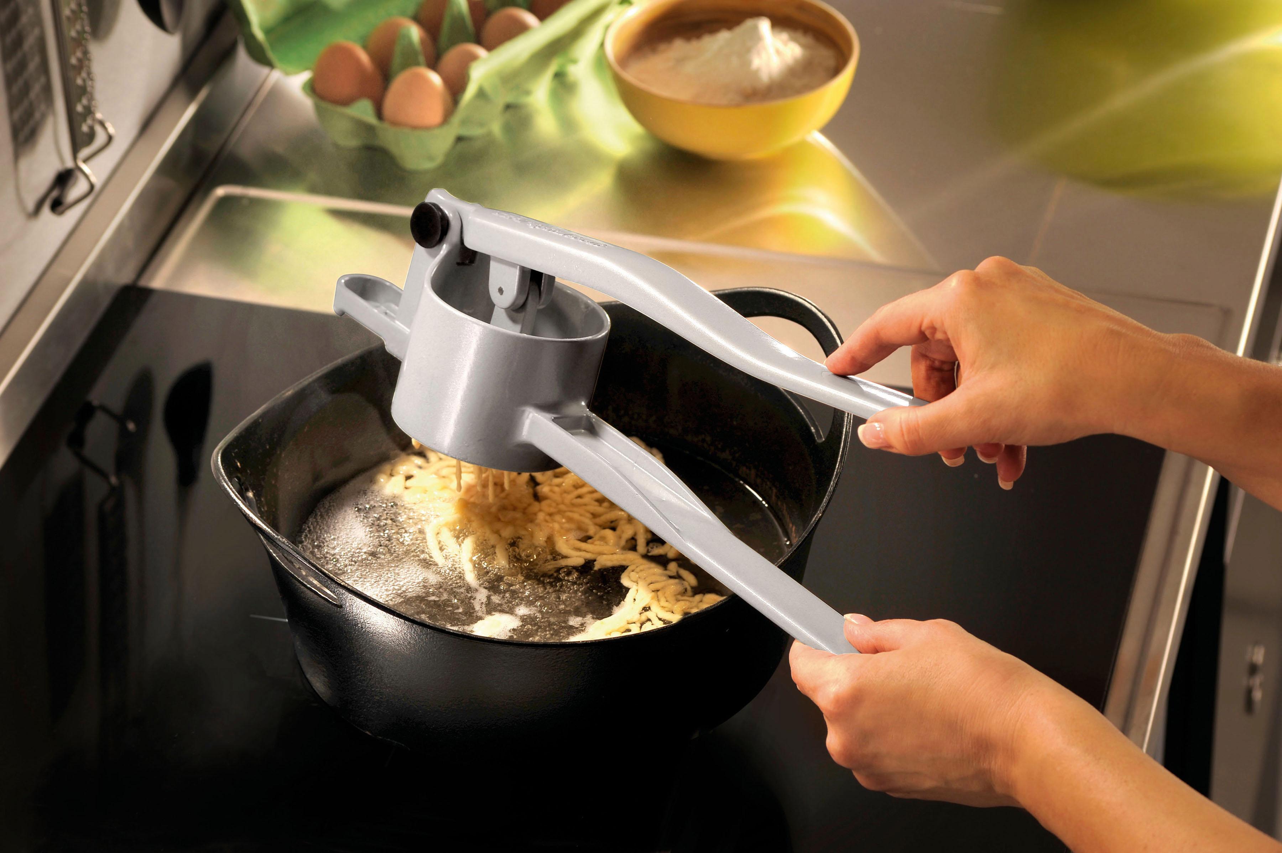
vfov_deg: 13.4
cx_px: 641
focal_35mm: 102
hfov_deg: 20.0
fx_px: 3630
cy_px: 426
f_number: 10
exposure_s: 1/125
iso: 100
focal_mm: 102
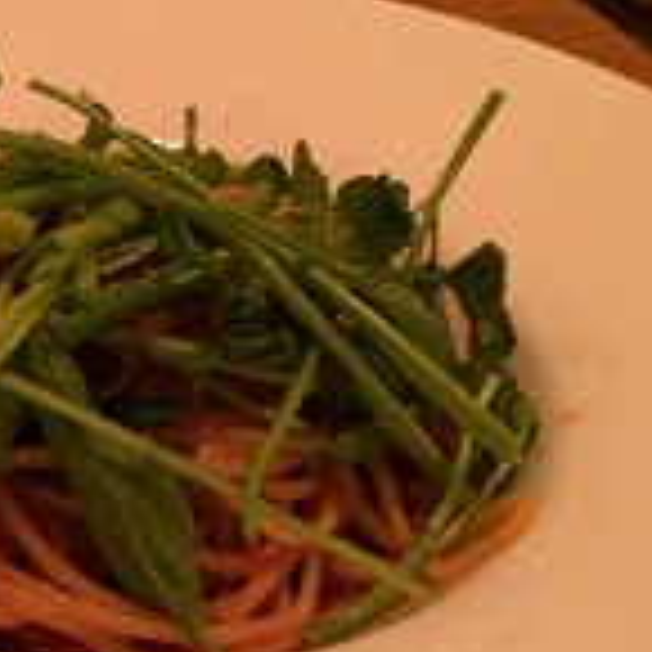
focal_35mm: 66
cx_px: 31
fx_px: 1406
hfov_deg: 25.1
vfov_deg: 26.1
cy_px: 387
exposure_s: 1/15
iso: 1000
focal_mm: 4.12
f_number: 2.2
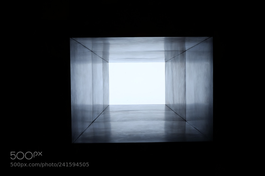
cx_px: 136
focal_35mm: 36
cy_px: 87
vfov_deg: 36.9
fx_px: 265
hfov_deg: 53.1
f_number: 3.2
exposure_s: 1/60
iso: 250
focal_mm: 23.3
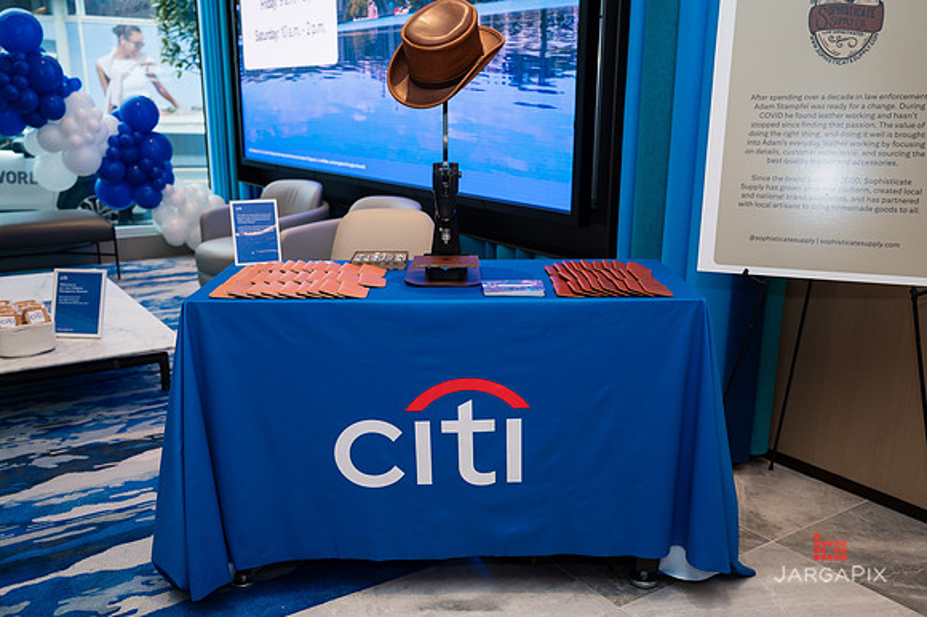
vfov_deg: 39.4
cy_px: 337
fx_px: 860
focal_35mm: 33
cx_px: 465
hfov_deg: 56.6
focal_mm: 30.5
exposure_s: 1/160
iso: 400
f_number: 3.2
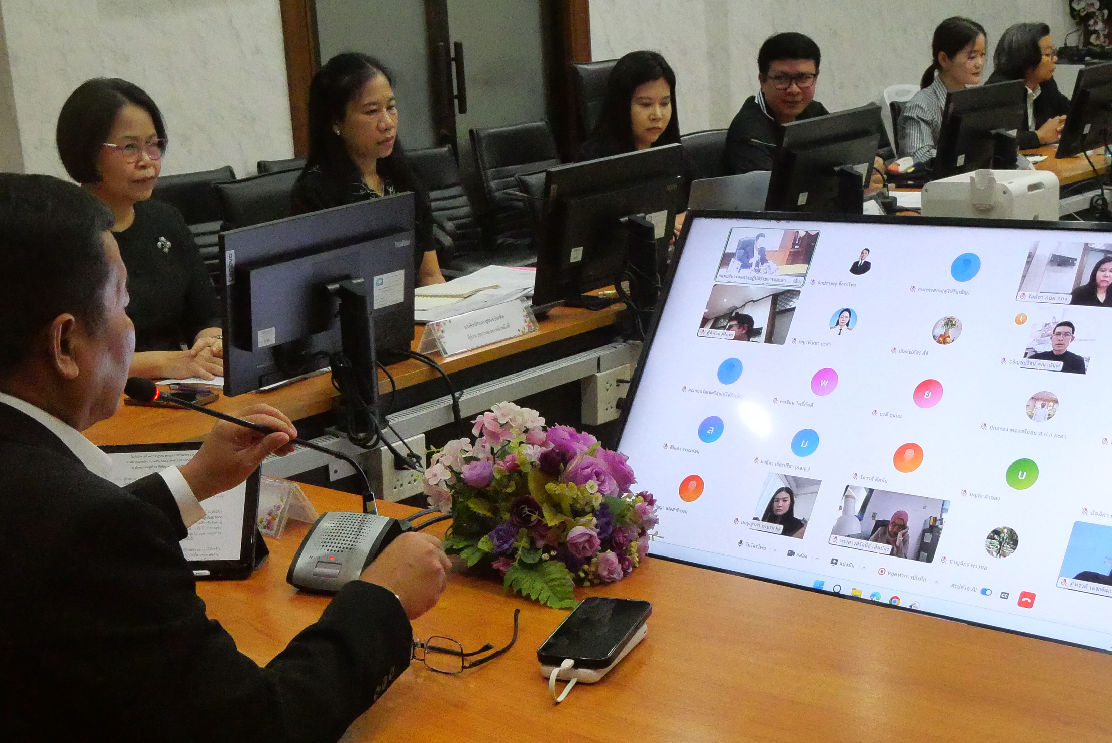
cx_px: 426
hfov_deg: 38.0
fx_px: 1607
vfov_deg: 25.9
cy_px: 479
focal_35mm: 52
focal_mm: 15
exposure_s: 1/250
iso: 6400
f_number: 5.6
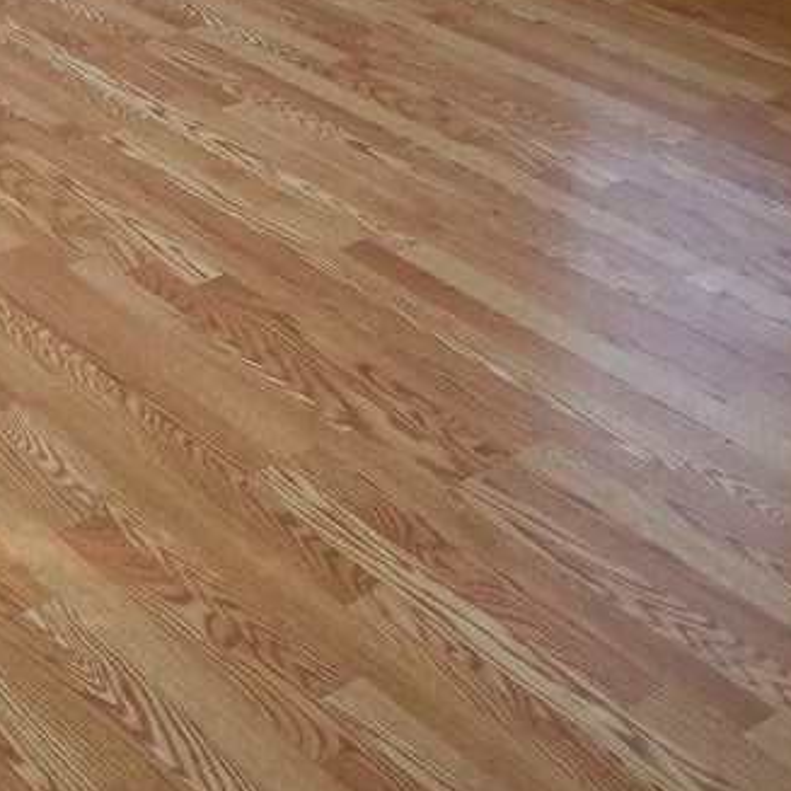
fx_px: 1861
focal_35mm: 72
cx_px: 87
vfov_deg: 21.5
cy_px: -266
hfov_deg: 23.4
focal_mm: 4.2
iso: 100
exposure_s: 1/60
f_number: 1.7
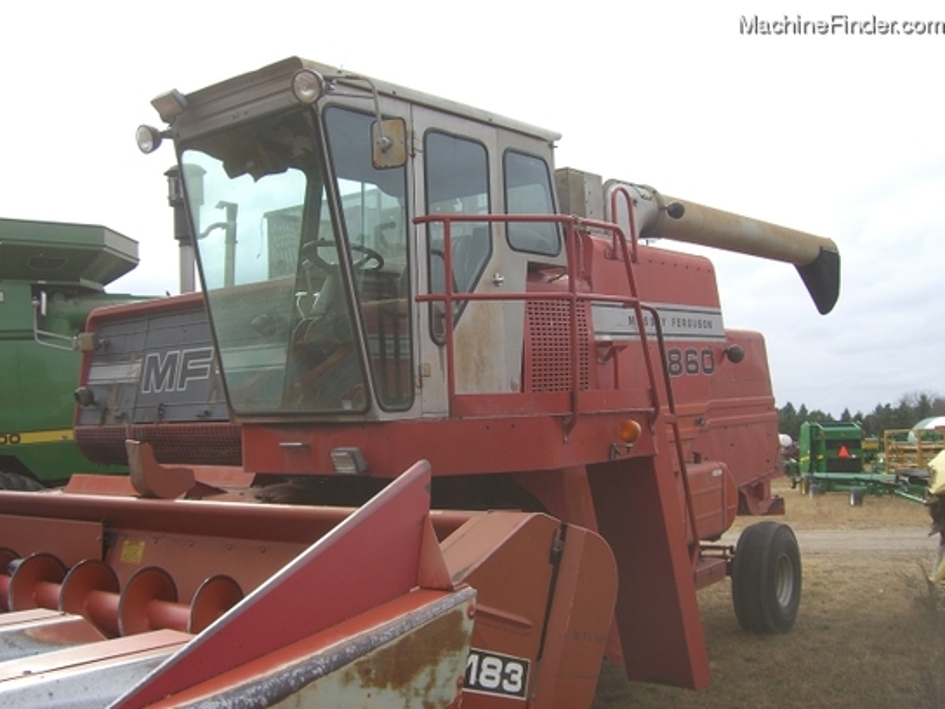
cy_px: 354
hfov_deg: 49.0
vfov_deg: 37.7
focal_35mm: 38
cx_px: 472
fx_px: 1037
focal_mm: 6.2
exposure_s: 1/320
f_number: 4.3
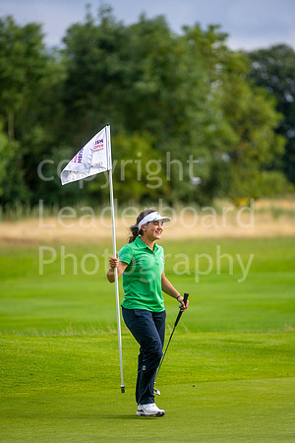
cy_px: 222
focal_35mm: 300
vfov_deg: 6.9
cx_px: 148
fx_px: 3687
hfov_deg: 4.6
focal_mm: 300
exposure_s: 1/640
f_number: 4
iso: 200
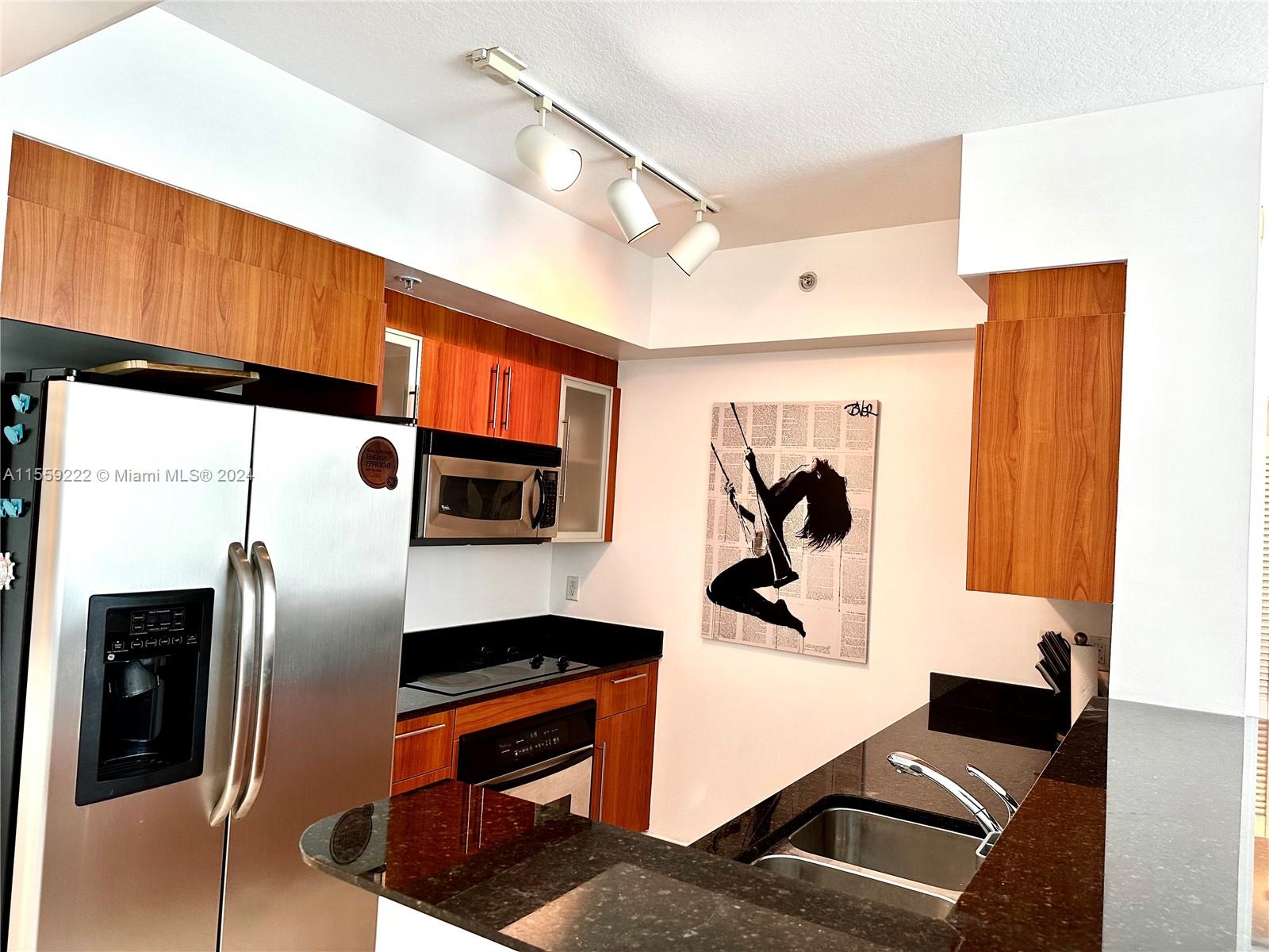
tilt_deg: +2.5
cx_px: 634
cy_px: 476
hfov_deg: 71.6
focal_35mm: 24
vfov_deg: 56.8
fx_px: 880
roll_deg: -3.2
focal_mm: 6.86
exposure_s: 1/120
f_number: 1.78
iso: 125
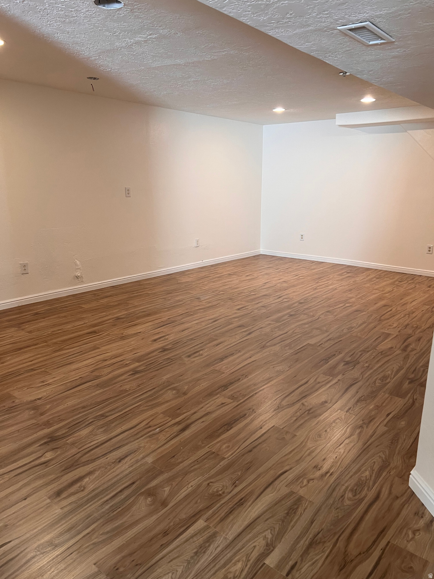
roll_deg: +0.8
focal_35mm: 26
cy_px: 290
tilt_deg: -14.2
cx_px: 217
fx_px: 435
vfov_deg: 67.3
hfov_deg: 53.1
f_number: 1.5
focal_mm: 5.7
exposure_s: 1/60
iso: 80
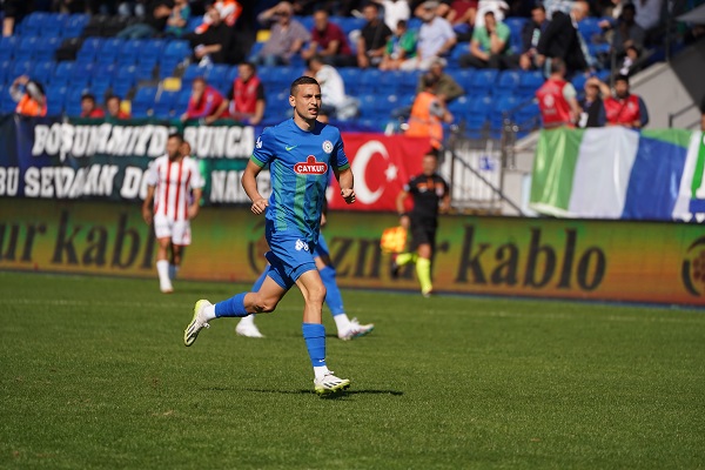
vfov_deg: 3.4
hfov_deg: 5.2
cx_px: 352
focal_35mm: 400
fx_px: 7833
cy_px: 235
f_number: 5.6
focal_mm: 400
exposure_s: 1/2000
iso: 320
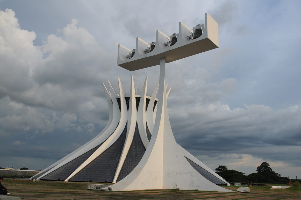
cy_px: 100
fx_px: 276
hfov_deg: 57.3
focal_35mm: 33
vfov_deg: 39.9
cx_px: 150
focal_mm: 22
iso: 400
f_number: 6.3
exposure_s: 1/320
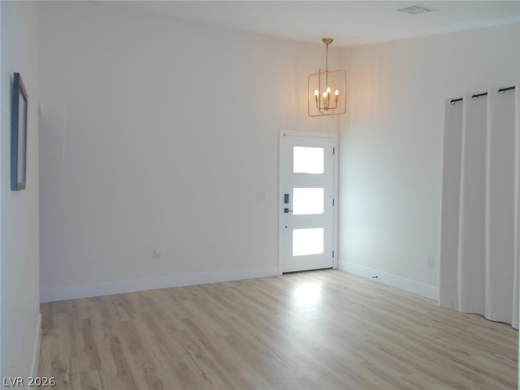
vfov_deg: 53.1
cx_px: 260
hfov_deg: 67.3
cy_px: 195
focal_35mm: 26
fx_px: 391
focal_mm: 4.6
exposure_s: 1/40
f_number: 3.2
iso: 80
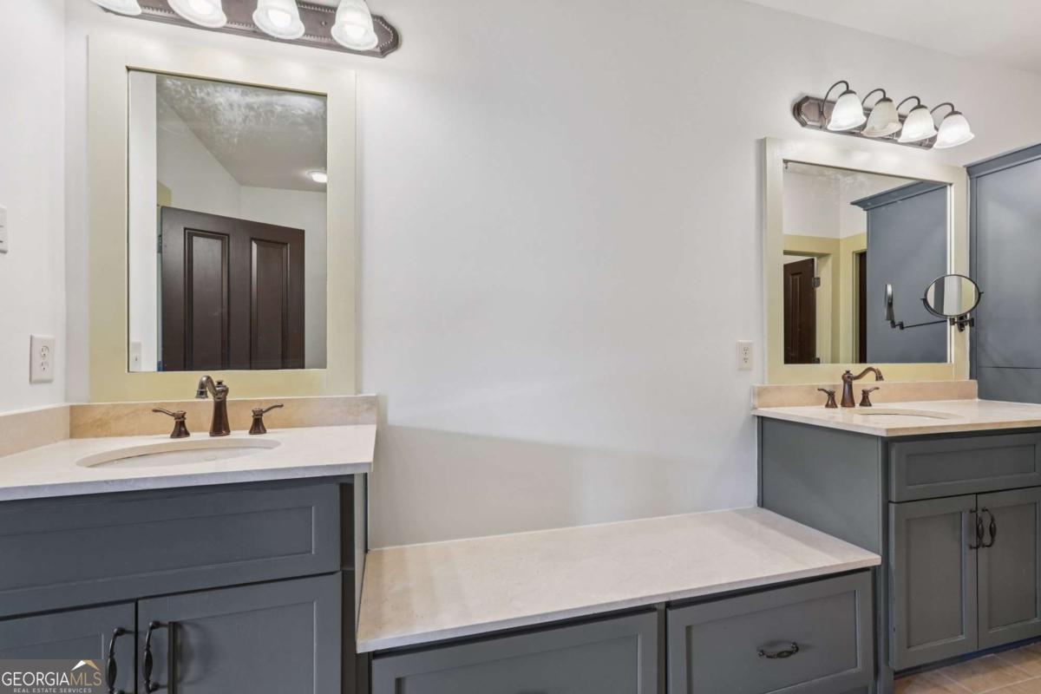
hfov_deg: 96.7
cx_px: 520
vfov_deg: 73.7
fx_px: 463
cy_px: 347
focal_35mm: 16
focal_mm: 16
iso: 800
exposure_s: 1/20
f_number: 8
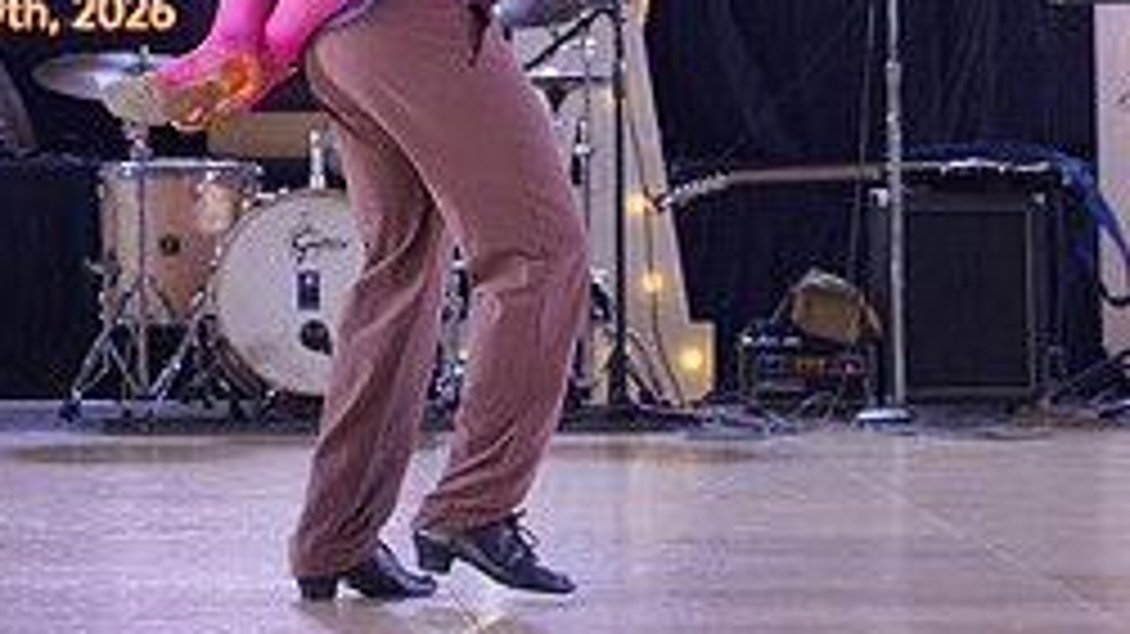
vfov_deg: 5.1
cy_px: -137
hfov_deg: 9.2
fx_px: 7039
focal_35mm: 235
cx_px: 419
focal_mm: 97
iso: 2000
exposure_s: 1/500
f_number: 4
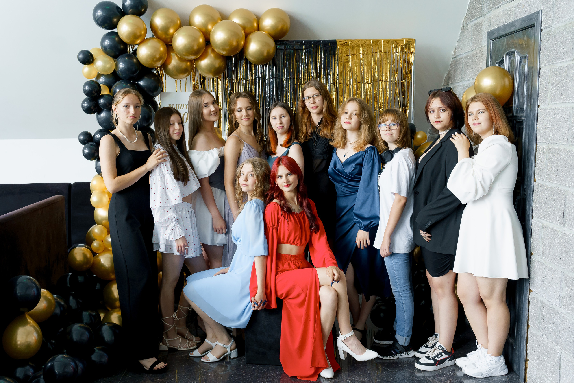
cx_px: 287
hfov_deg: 50.3
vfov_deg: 34.8
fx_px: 611
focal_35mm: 38
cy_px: 199
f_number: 3.2
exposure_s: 1/125
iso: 1000
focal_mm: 35
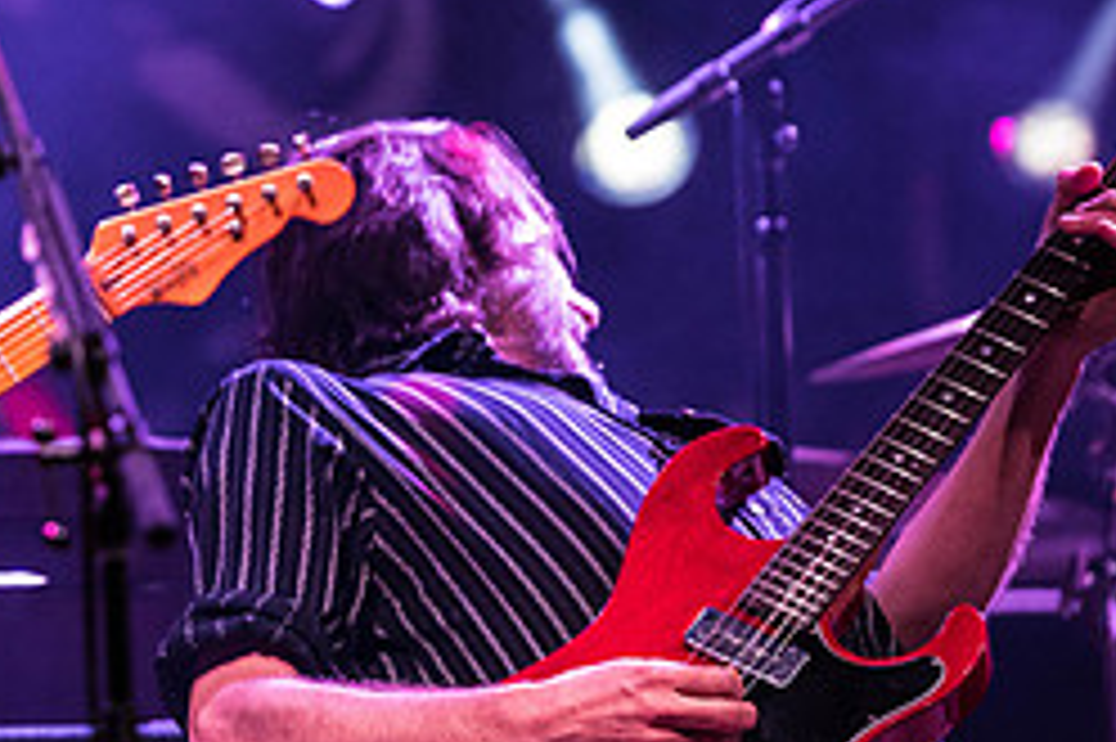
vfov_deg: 3.2
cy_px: 127
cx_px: -22
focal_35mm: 429
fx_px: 13290
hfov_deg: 4.8
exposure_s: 1/320
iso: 3200
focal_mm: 170
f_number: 2.8
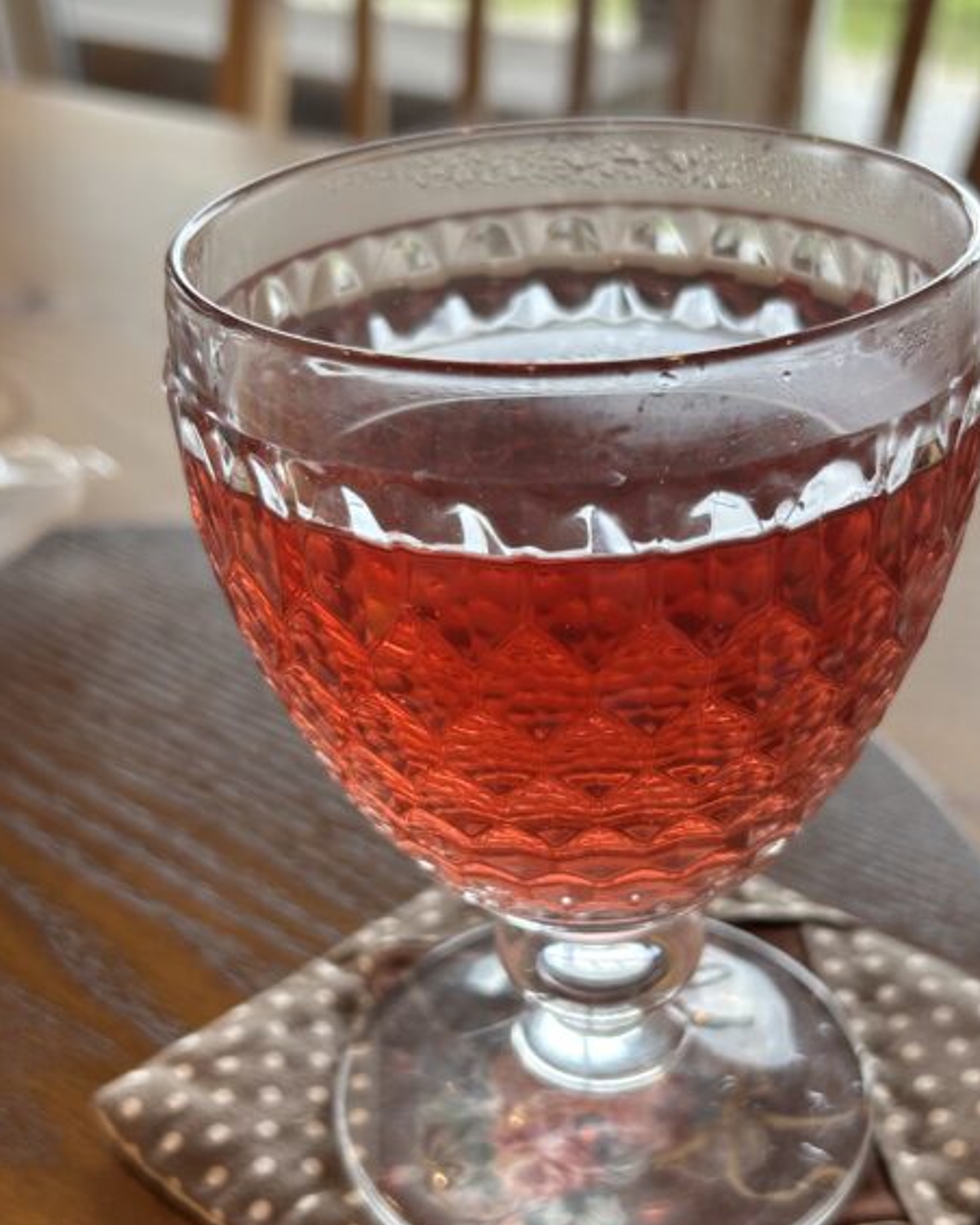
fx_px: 1668
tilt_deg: -31.9
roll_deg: +1.0
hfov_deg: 32.7
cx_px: 583
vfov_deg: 40.3
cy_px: 692
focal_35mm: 46
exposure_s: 1/141
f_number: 1.5
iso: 32
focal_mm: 5.7
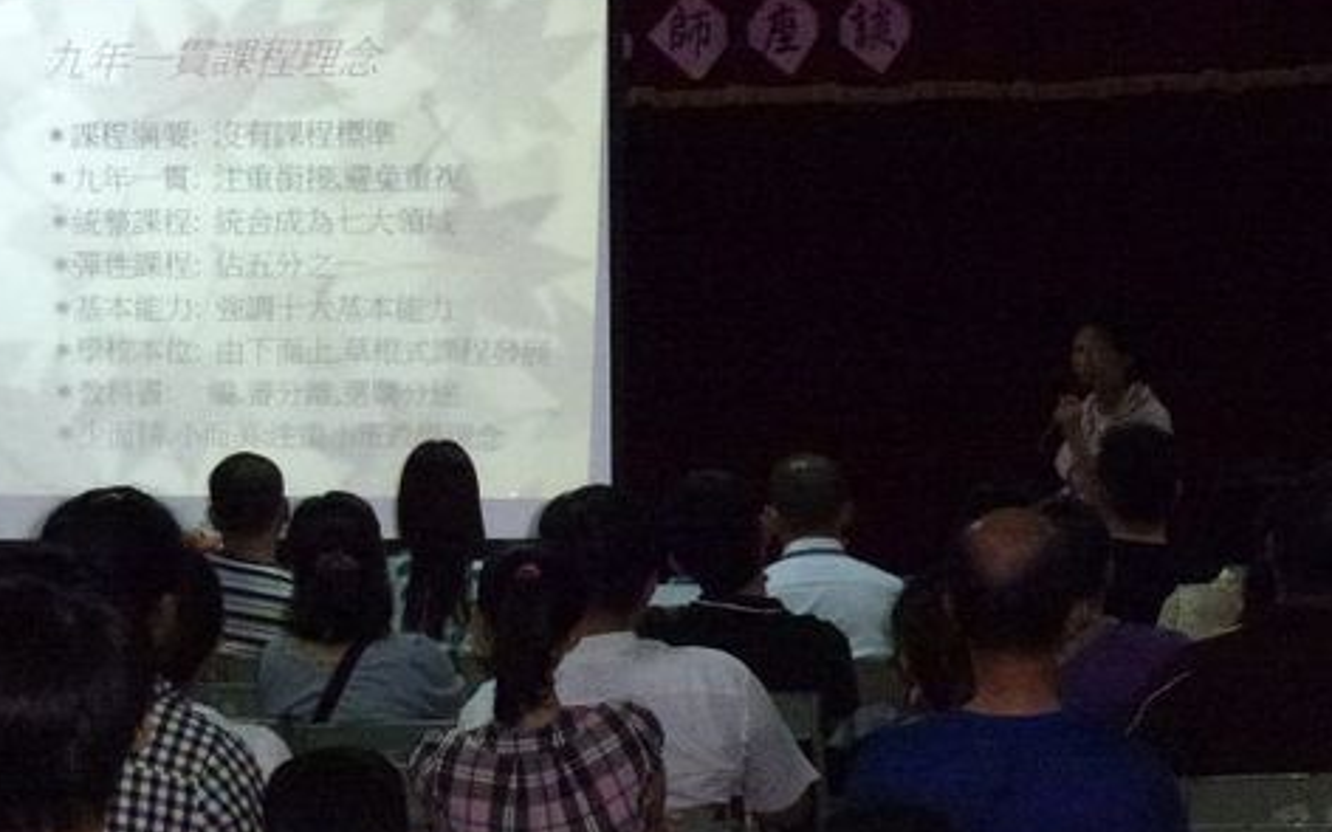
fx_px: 4683
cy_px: 385
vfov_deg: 10.2
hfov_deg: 16.2
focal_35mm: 129
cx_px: 536
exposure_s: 1/60
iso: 1000
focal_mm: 14.8
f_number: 4.8
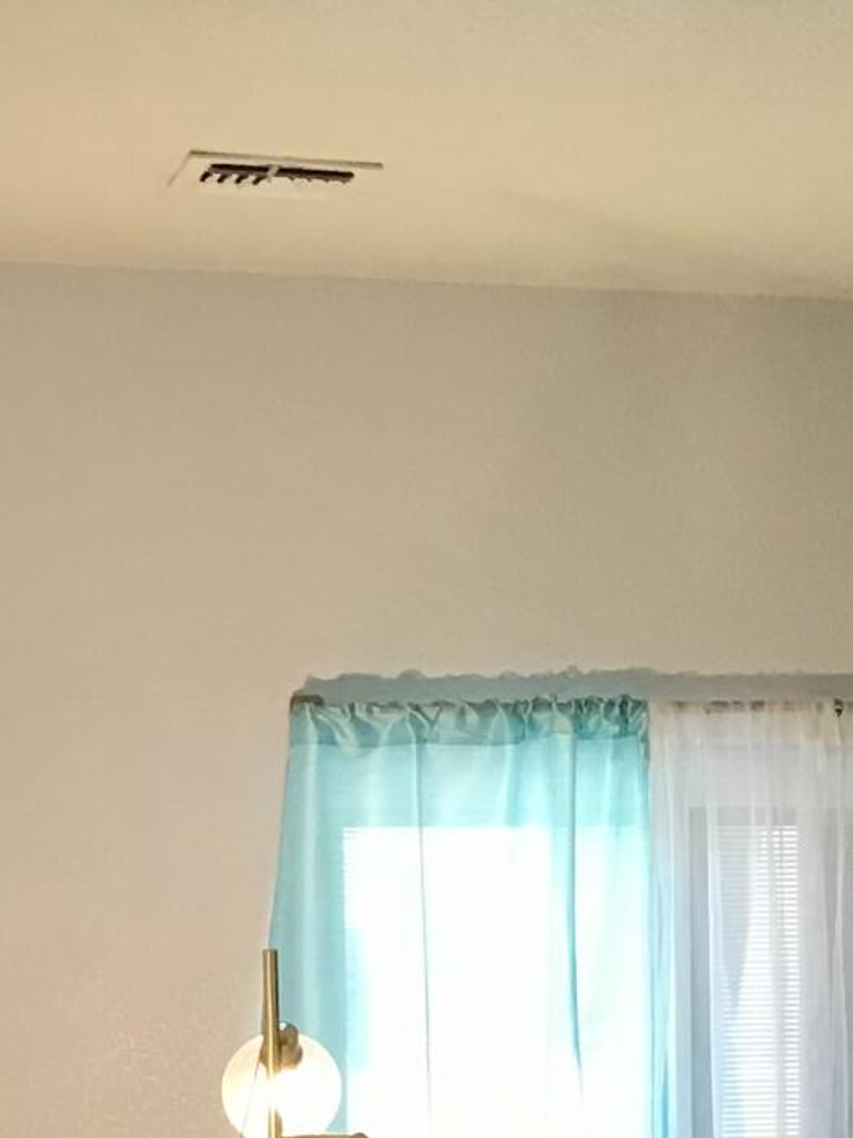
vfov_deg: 16.2
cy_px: 1014
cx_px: 1124
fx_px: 3943
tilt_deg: -0.8
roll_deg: +0.8
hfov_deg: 12.0
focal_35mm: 120
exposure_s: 1/30
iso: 32
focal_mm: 3.99
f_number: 1.8
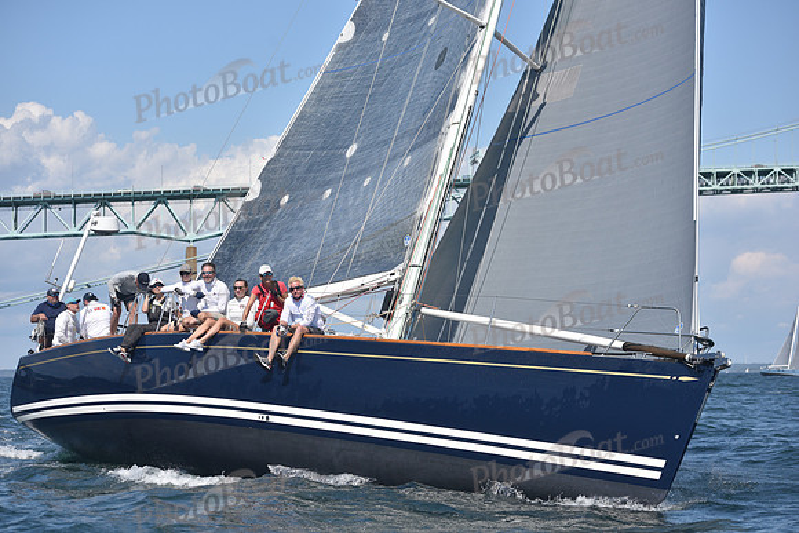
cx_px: 400
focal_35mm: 80
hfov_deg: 25.4
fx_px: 1776
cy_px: 266
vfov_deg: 17.1
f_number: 5
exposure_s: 1/1250
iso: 250
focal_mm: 80
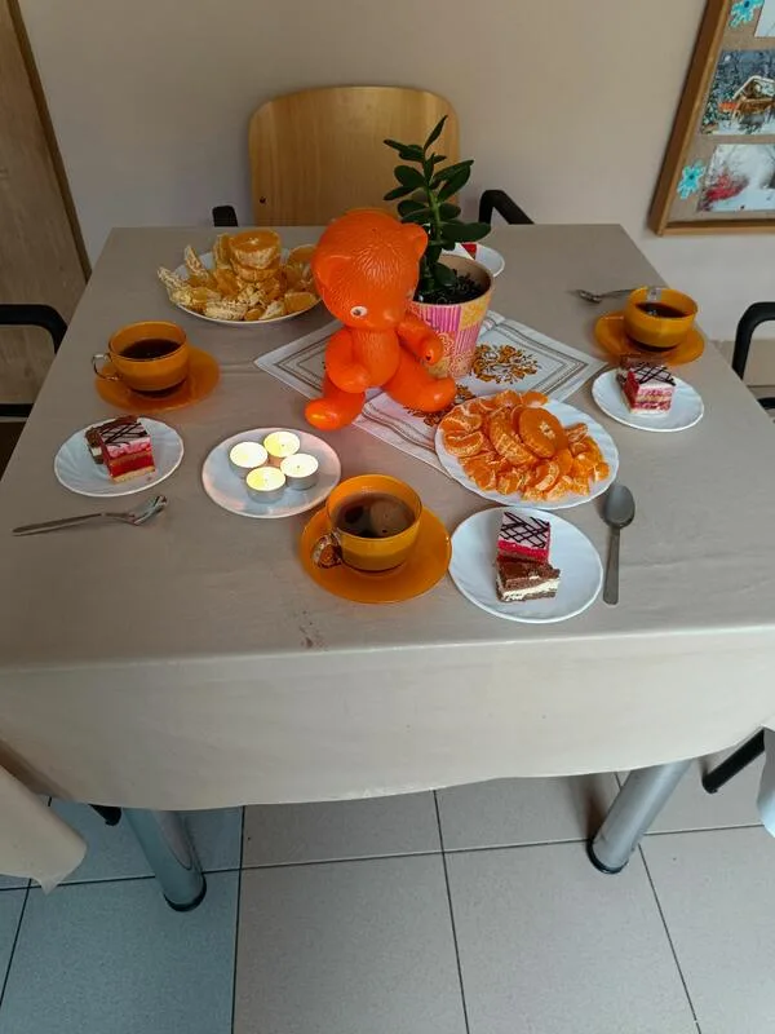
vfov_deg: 71.6
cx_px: 388
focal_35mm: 24
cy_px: 517
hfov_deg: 56.8
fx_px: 716
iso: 659
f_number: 1.88
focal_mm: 5.59
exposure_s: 1/50.1
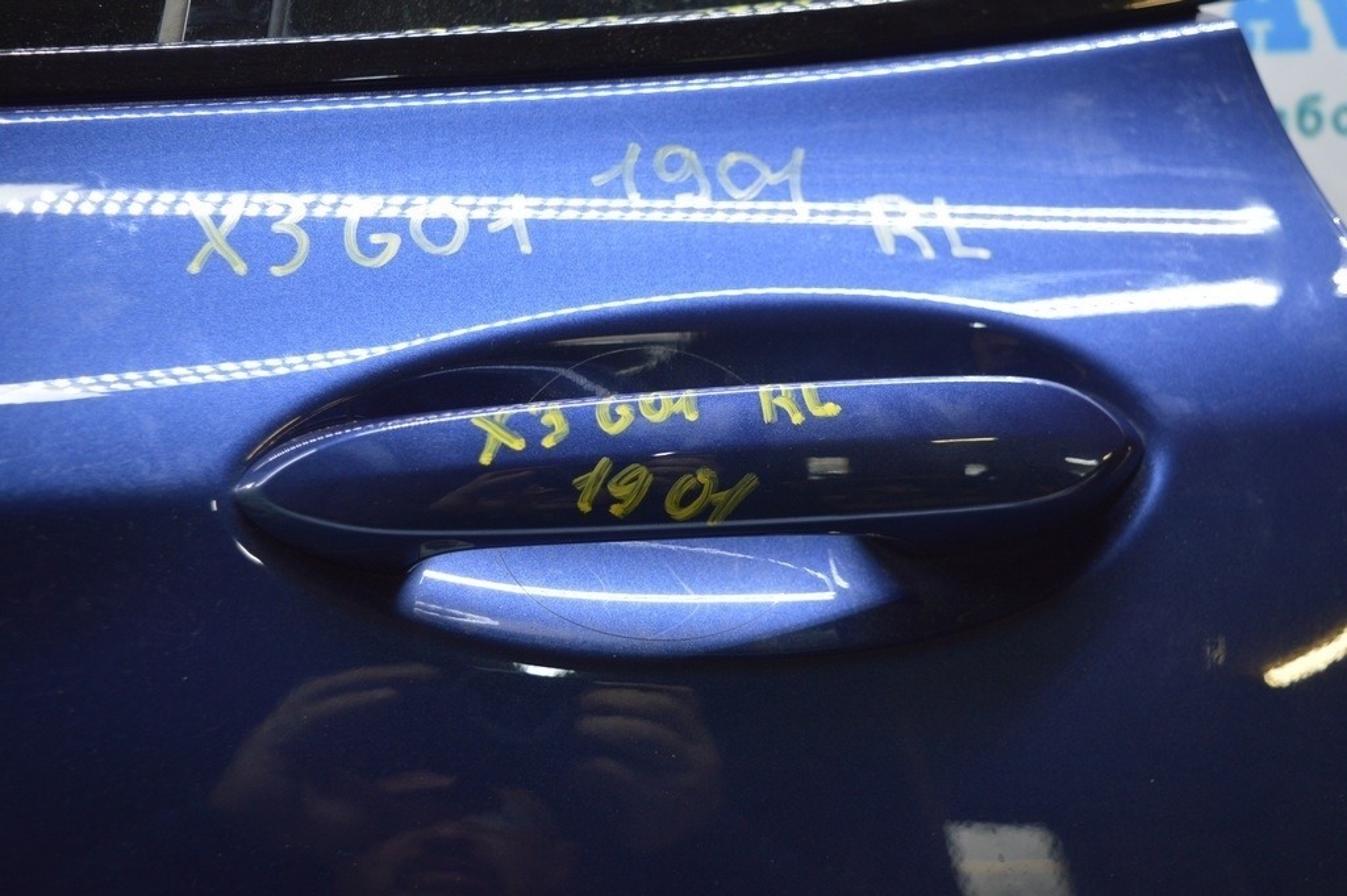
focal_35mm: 42
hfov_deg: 46.4
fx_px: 1570
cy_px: 448
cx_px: 674
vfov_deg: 31.8
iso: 400
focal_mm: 28
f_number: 4.2
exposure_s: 1/40
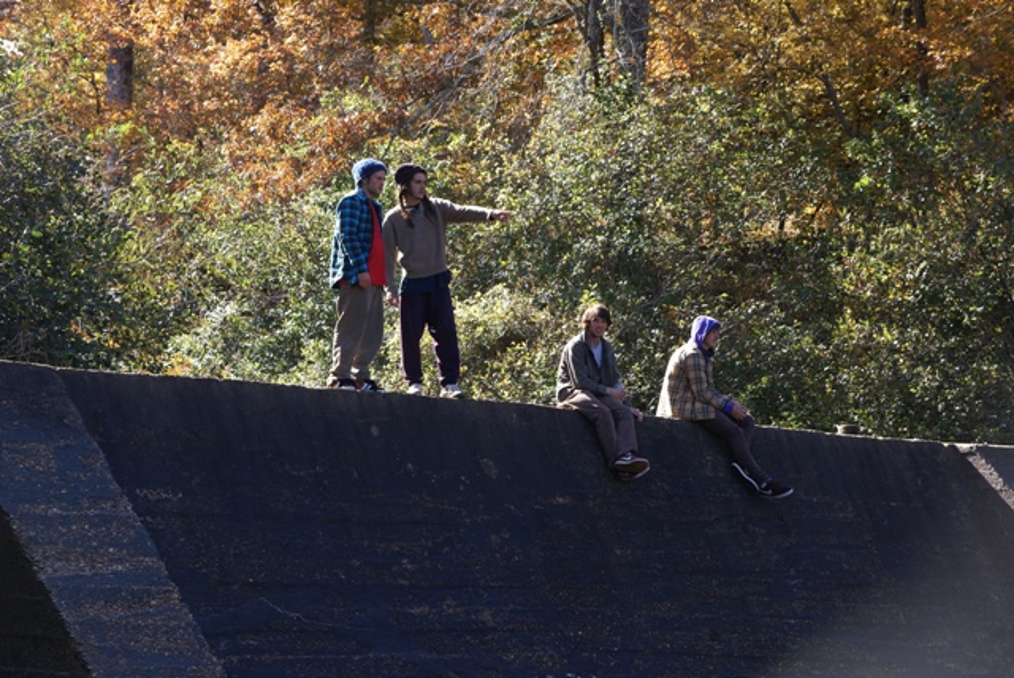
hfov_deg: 27.0
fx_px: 2114
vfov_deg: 18.2
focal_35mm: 75
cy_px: 339
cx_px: 507
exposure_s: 1/125
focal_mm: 50
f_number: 5
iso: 100
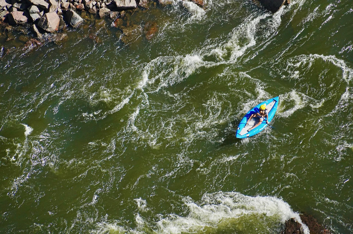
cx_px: 176
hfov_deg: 4.6
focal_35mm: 450
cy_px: 117
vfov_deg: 3.0
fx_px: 4408
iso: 800
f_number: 7.1
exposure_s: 1/3200
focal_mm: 300
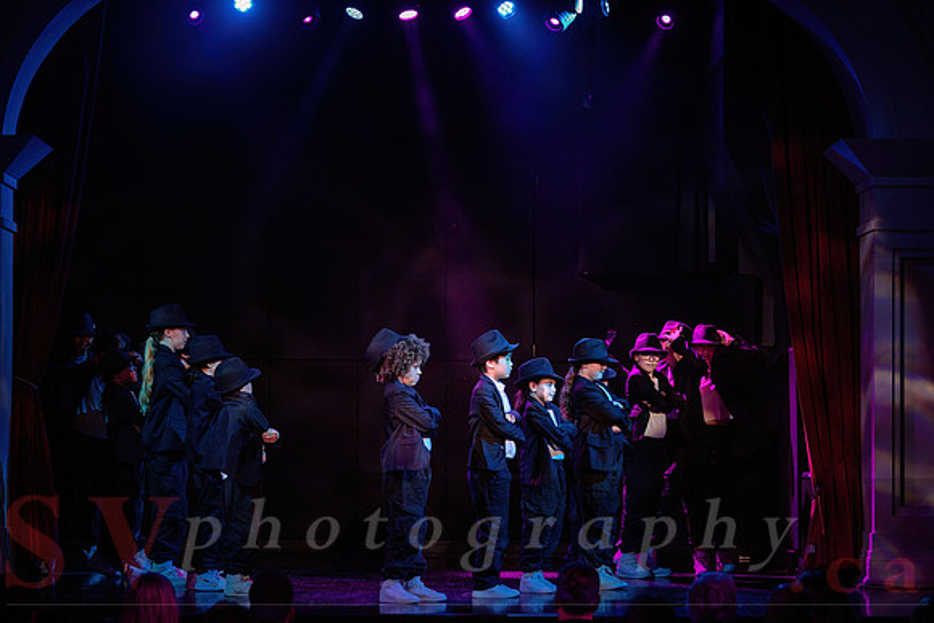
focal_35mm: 102
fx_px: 2647
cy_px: 312
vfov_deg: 13.4
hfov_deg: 20.0
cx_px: 467
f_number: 2.8
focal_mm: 102
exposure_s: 1/200
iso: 1600
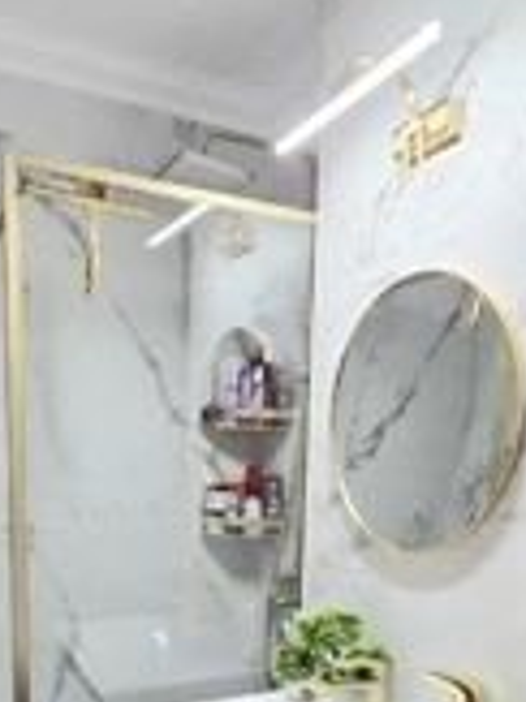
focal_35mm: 32
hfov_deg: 44.0
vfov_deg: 54.0
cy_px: 534
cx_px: 233
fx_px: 649
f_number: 1.9
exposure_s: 1/60.2
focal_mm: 2.2
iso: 160
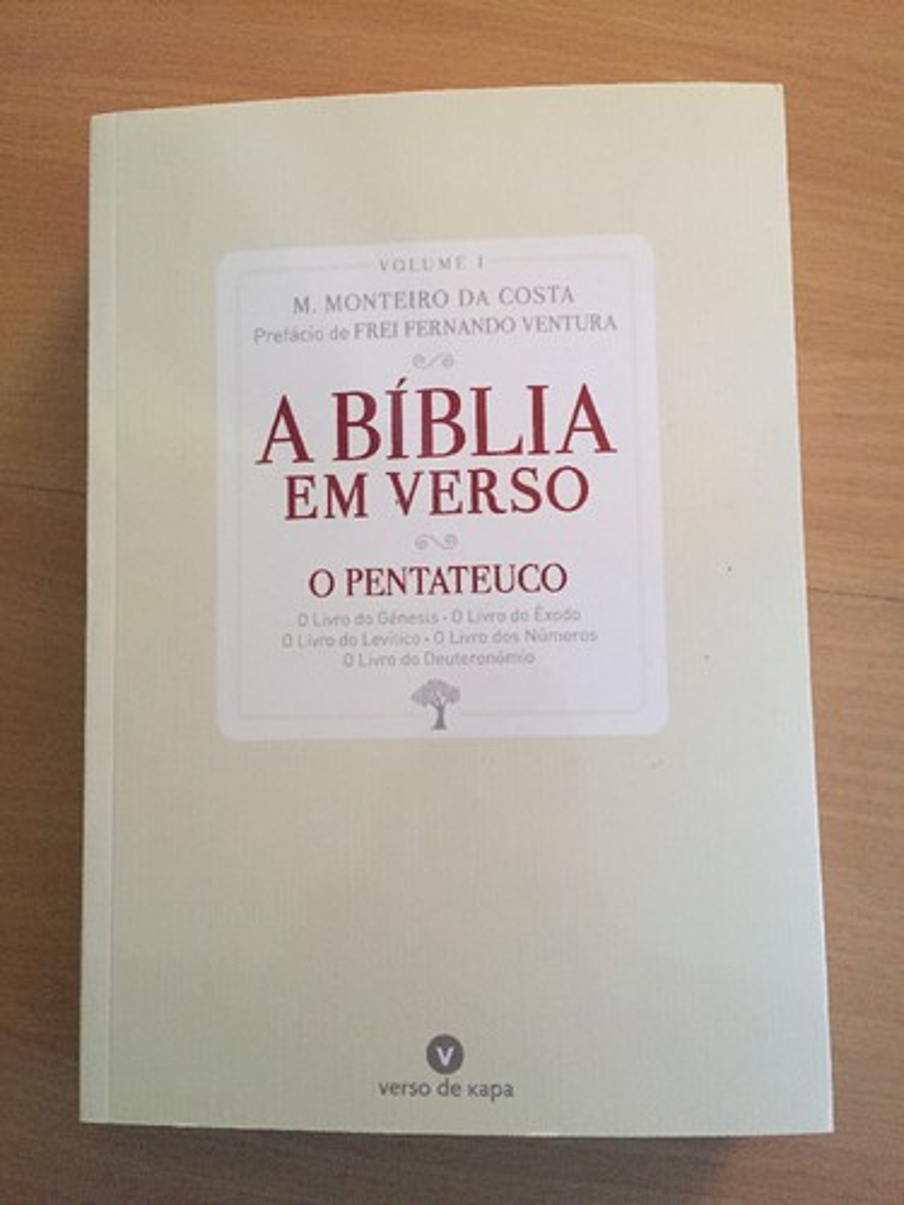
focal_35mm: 29
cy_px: 602
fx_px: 1010
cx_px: 452
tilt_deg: -84.6
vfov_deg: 61.7
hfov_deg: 48.2
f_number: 2.2
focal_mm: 4.15
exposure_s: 1/25
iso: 250
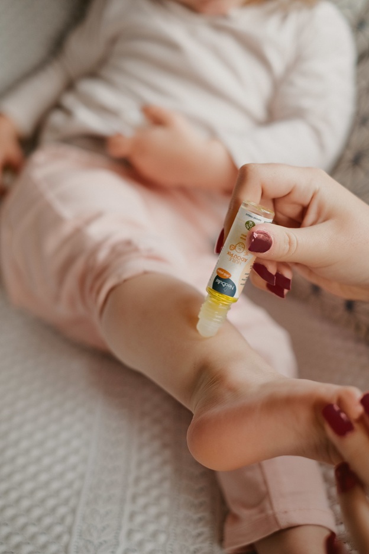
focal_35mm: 53
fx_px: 815
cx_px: 184
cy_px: 277
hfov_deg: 25.5
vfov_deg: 37.5
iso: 200
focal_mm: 35
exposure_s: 1/320
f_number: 2
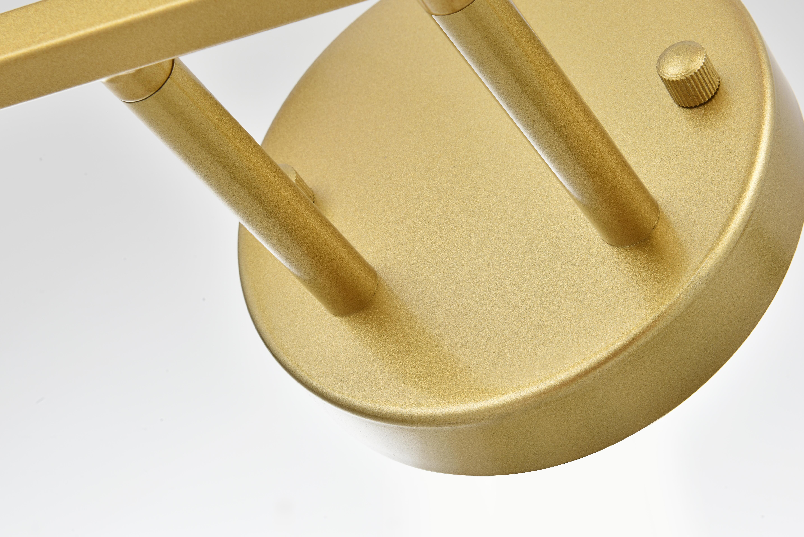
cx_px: 411
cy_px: 199
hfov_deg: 22.6
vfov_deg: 15.2
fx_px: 2010
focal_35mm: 90
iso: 80
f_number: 22
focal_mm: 70
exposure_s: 1/100
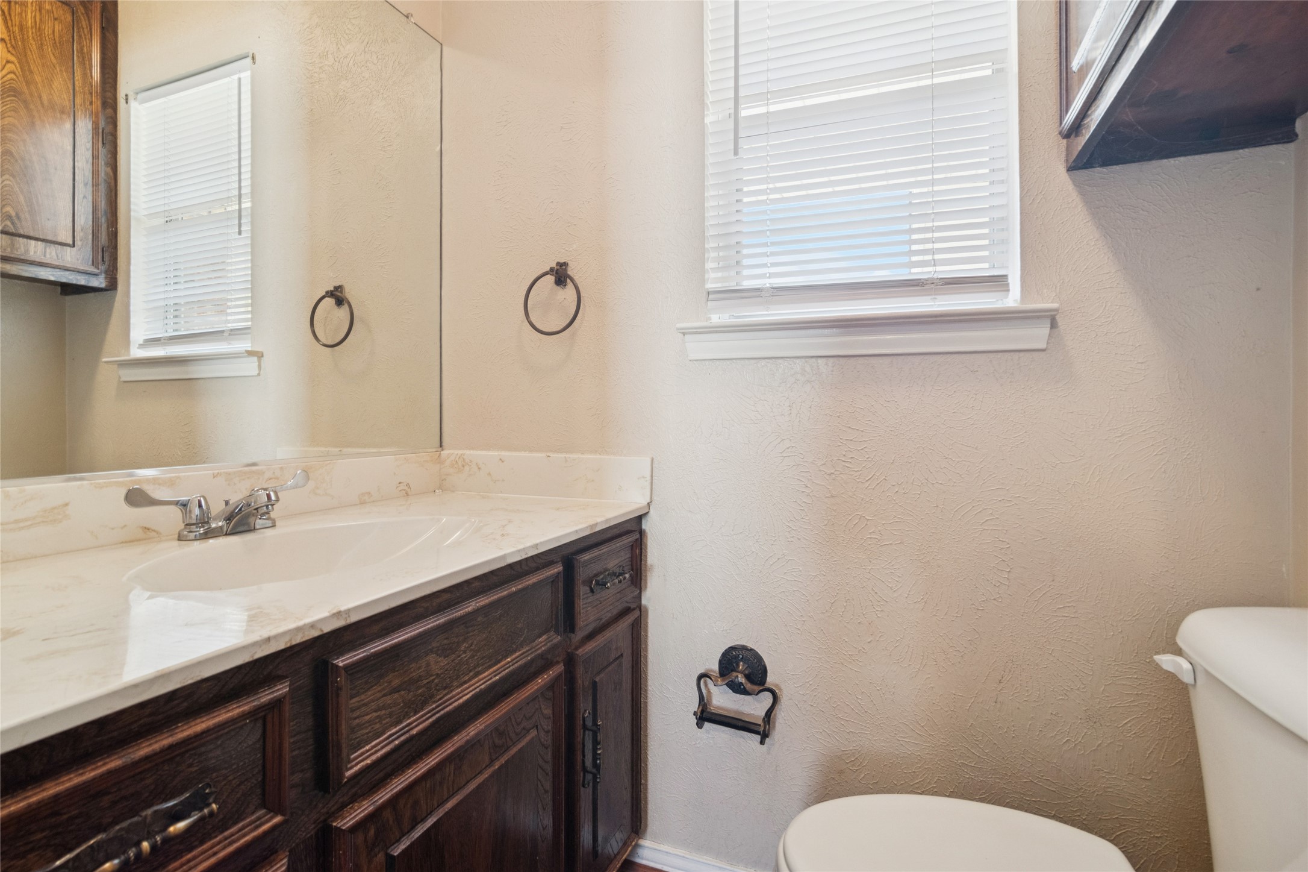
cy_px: 436
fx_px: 599
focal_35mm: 16
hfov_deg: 95.0
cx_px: 654
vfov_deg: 72.0
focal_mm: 11
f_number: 9
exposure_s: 1/10
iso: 320
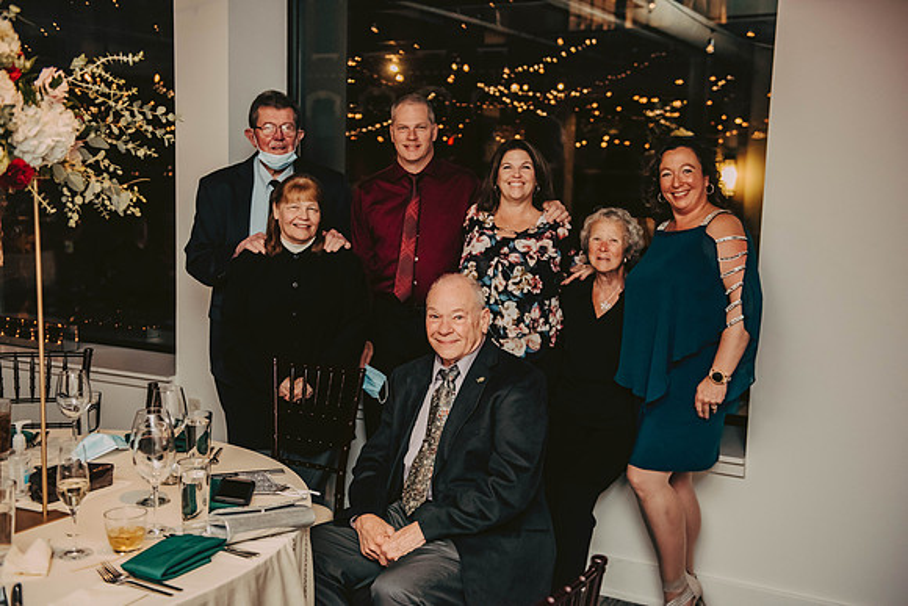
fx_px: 1060
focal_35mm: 42
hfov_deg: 46.4
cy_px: 303
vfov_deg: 31.9
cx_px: 454
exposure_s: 1/200
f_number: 3.2
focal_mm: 42
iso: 2500
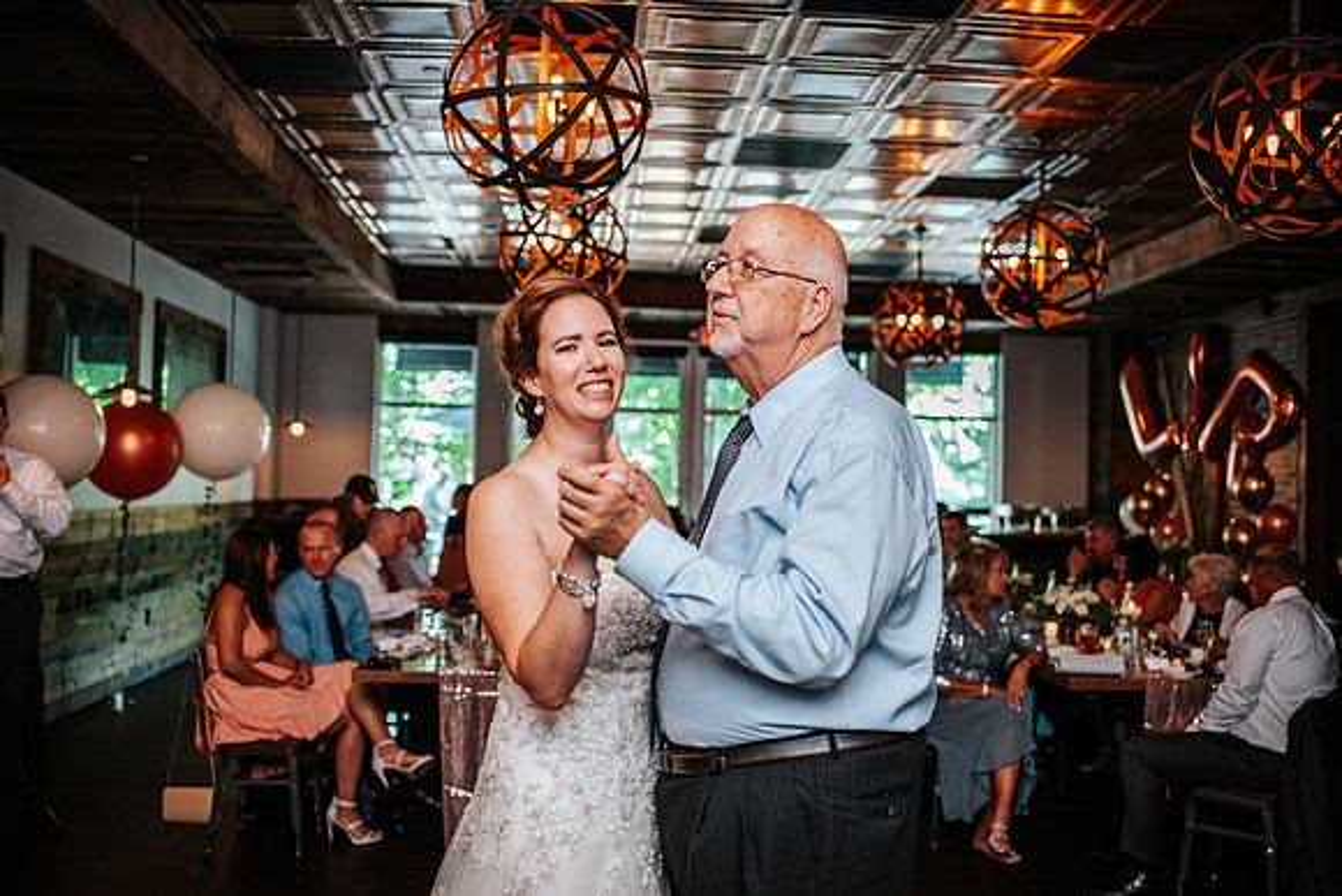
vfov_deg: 37.9
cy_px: 448
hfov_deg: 54.4
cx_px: 671
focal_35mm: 35
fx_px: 1305
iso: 1000
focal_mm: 35
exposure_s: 1/200
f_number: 2.2
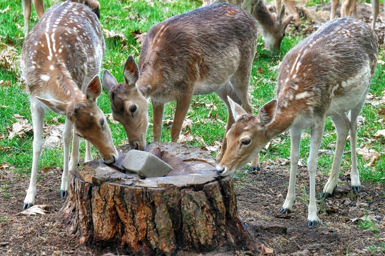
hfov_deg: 23.6
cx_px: 192
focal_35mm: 86
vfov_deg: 15.9
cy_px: 128
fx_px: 920
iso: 1250
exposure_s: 1/125
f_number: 5.6
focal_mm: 86
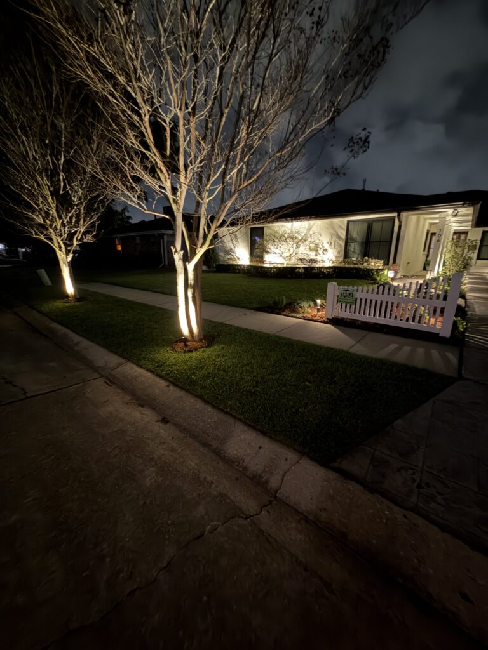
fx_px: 263
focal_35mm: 14
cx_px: 244
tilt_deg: -13.5
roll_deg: -1.5
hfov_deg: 85.7
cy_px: 325
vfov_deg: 102.1
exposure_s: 1/6
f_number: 2.2
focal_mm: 2.22
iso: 1250
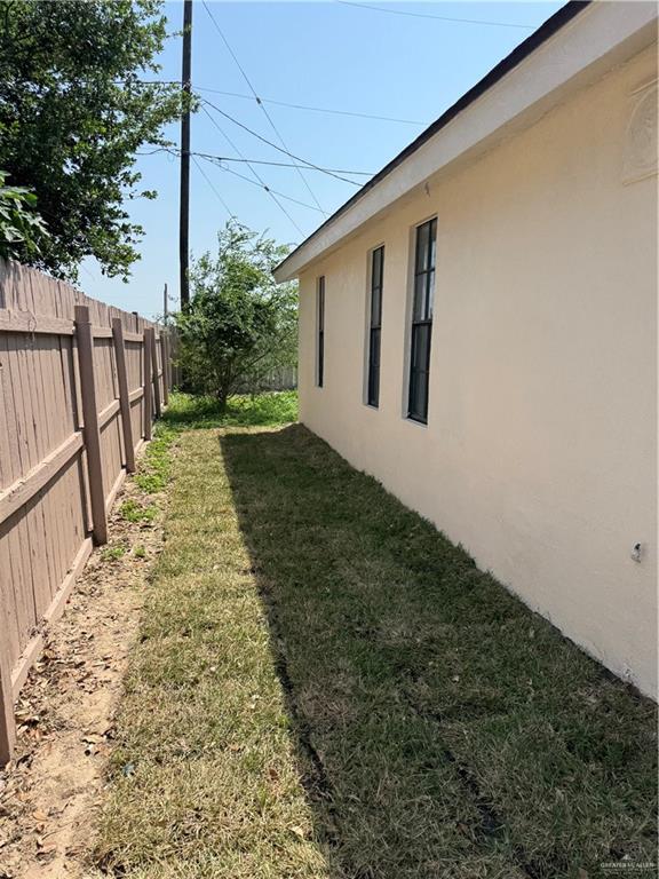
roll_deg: +0.1
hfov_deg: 56.8
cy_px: 440
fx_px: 609
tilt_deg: -8.3
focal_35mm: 24
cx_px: 330
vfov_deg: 71.6
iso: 80
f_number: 1.78
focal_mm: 6.76
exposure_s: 1/4310
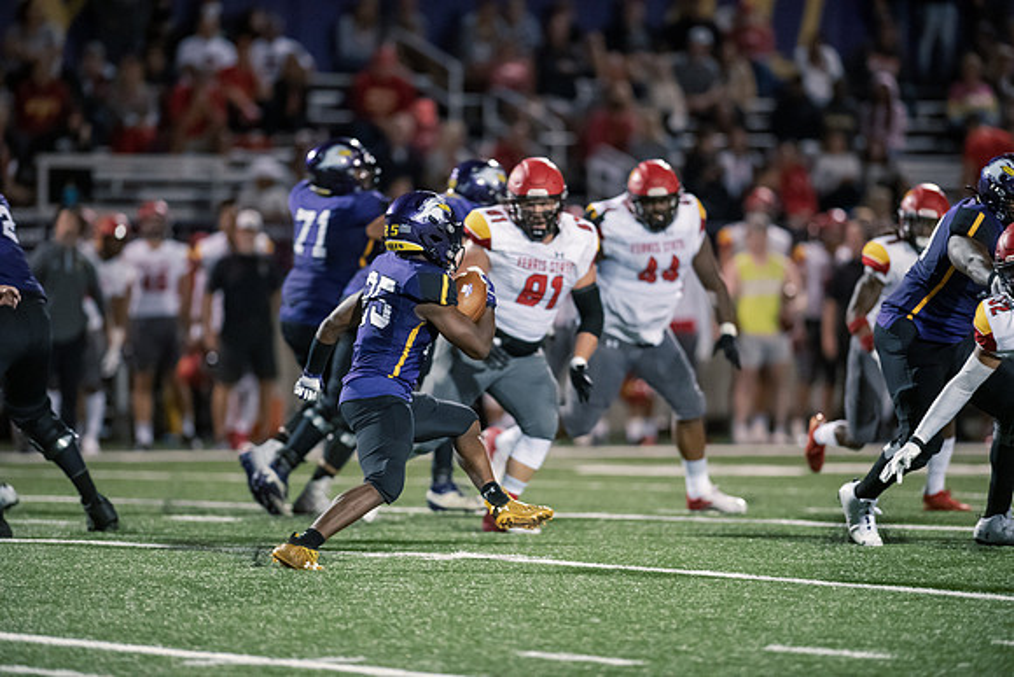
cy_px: 338
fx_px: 8452
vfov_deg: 4.6
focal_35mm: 300
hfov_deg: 6.9
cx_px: 507
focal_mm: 300
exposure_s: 1/640
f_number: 2.8
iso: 6400
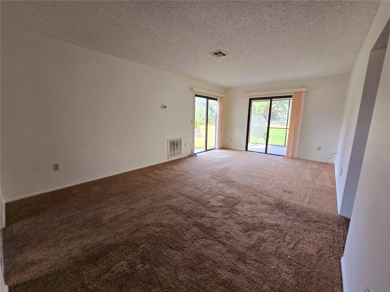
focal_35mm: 13
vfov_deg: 89.9
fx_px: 146
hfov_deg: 106.2
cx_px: 195
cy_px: 146
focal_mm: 2.2
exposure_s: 1/60.2
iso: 64
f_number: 2.2
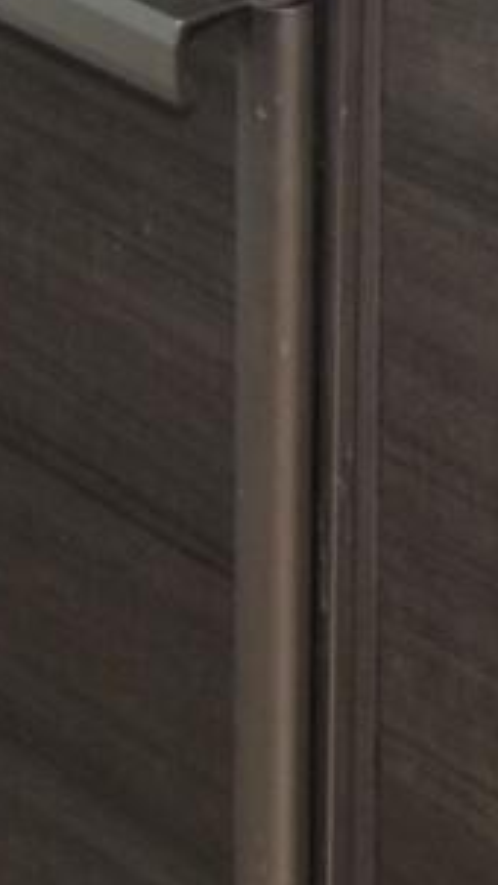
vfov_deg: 11.1
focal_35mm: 156
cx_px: 1122
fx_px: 3660
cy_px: -1388
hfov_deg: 7.4
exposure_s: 1/60
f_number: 5
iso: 200
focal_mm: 10
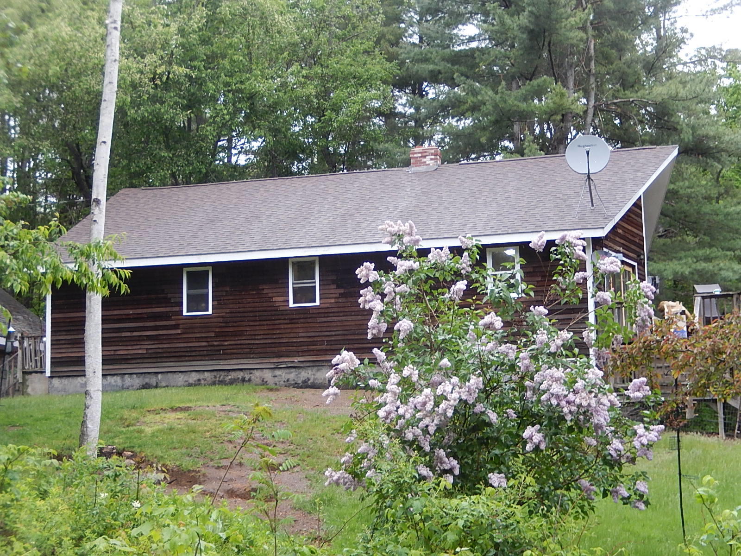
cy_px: 278
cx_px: 370
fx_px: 1242
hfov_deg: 33.2
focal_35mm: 58
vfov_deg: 25.2
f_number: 4.6
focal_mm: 10.4
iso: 200
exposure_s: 1/30
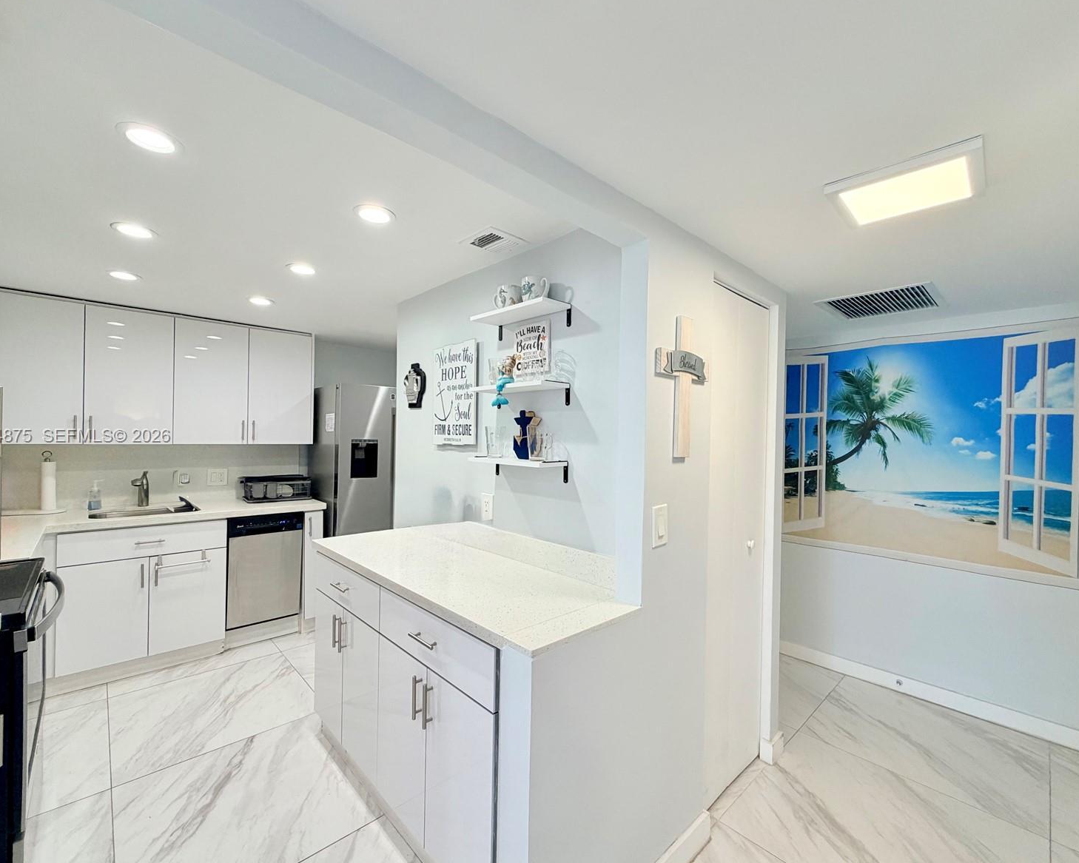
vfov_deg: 84.0
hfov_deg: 96.8
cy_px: 437
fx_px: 479
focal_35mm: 15
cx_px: 531
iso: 160
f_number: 2.2
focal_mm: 2.22
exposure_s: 1/120
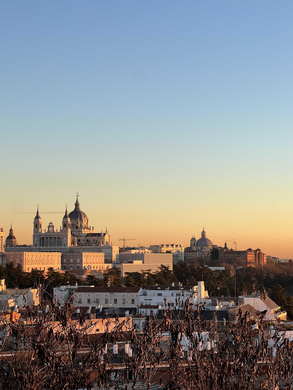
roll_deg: +1.4
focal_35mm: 77
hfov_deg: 19.1
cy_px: 195
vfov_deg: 25.3
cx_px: 146
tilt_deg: +4.7
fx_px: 869
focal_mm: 9
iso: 32
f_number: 2.8
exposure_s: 1/148
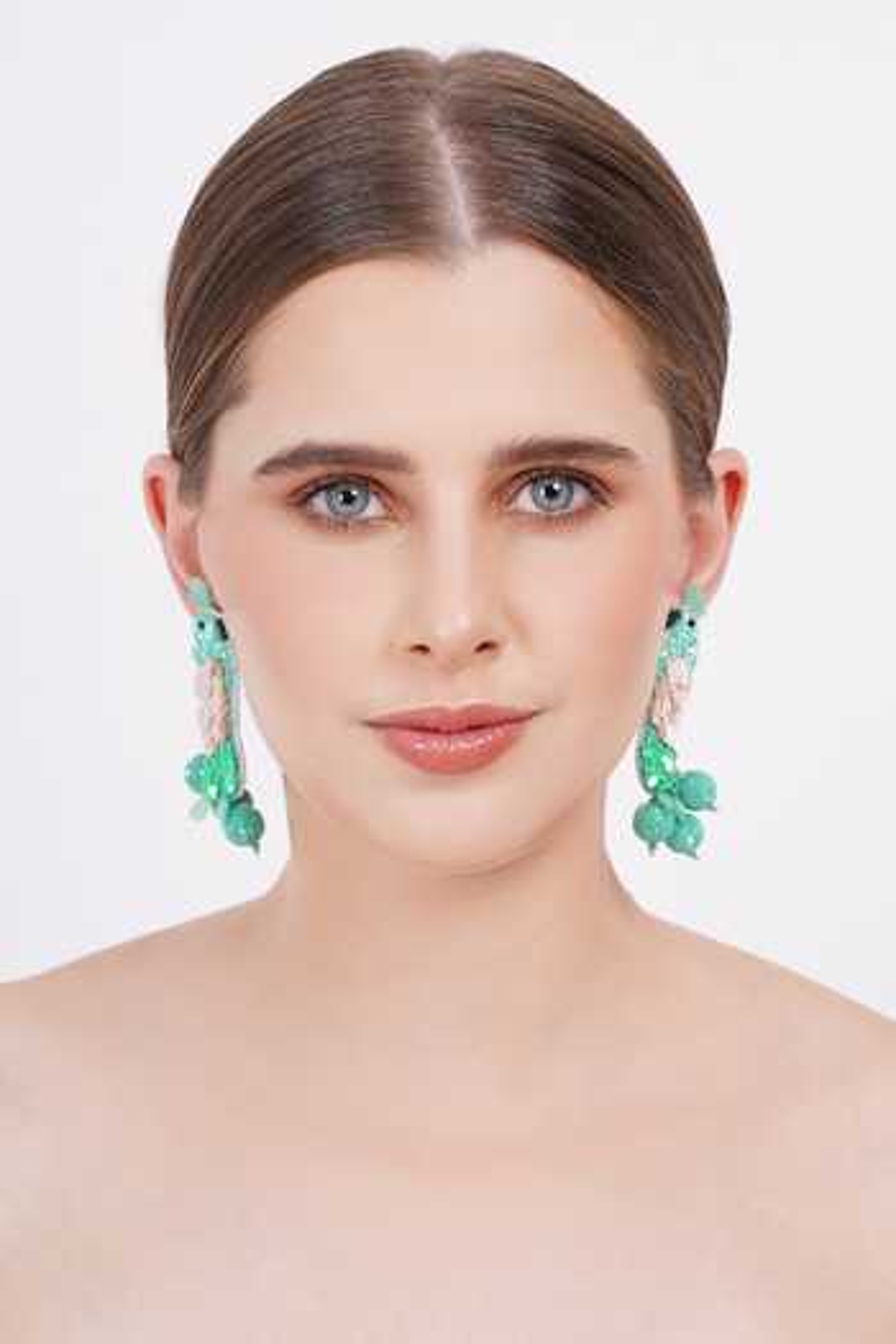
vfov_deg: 10.3
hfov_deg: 6.9
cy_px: 672
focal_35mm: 200
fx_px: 7466
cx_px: 448
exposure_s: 1/125
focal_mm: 200
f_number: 10
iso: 200
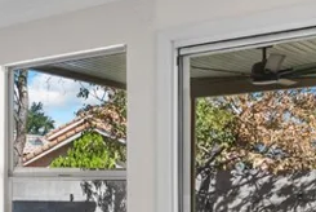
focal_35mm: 71
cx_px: -132
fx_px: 624
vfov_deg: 18.9
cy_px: 186
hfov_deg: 23.7
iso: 400
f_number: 8
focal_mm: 17
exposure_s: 1/4
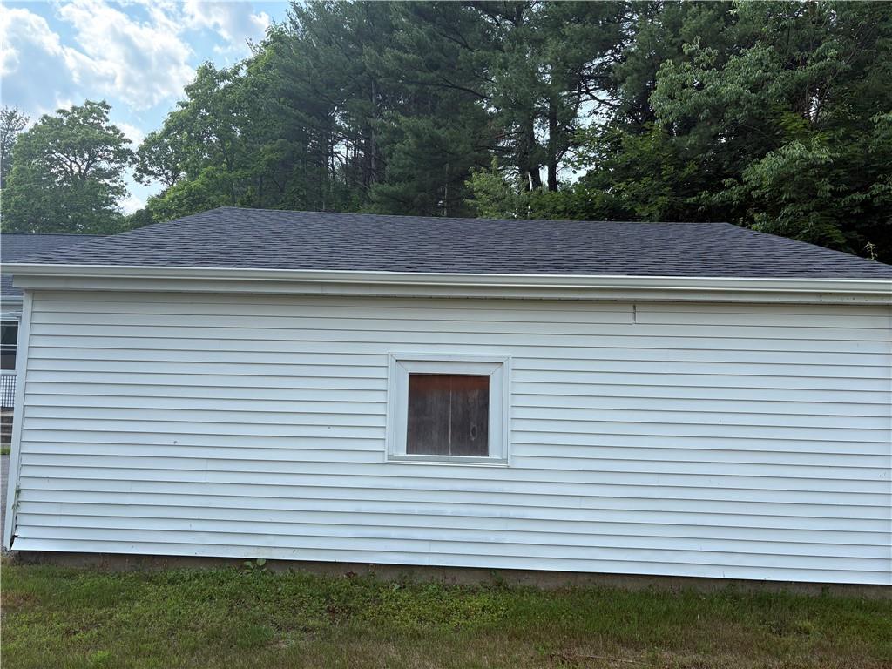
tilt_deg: +3.3
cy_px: 334
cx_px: 446
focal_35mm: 26
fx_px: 670
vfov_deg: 53.1
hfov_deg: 67.3
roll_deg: -1.4
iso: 64
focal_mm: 5.96
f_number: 1.6
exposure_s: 1/1099
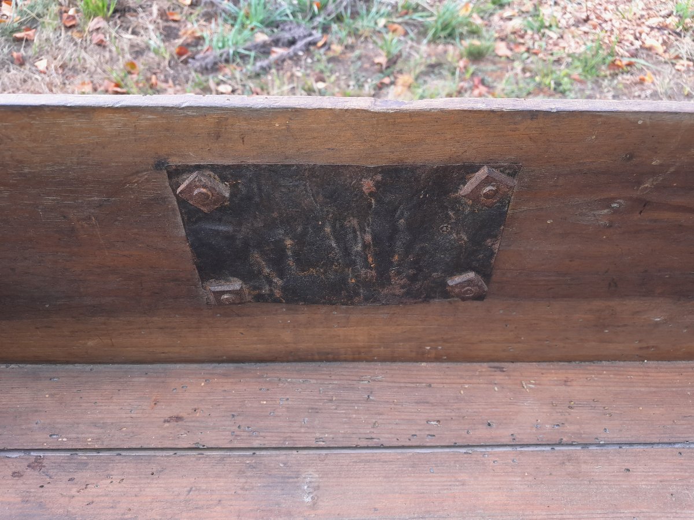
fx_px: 521
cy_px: 260
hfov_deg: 67.3
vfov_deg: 53.1
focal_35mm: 26
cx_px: 347
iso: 50
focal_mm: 4
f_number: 1.8
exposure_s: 1/60
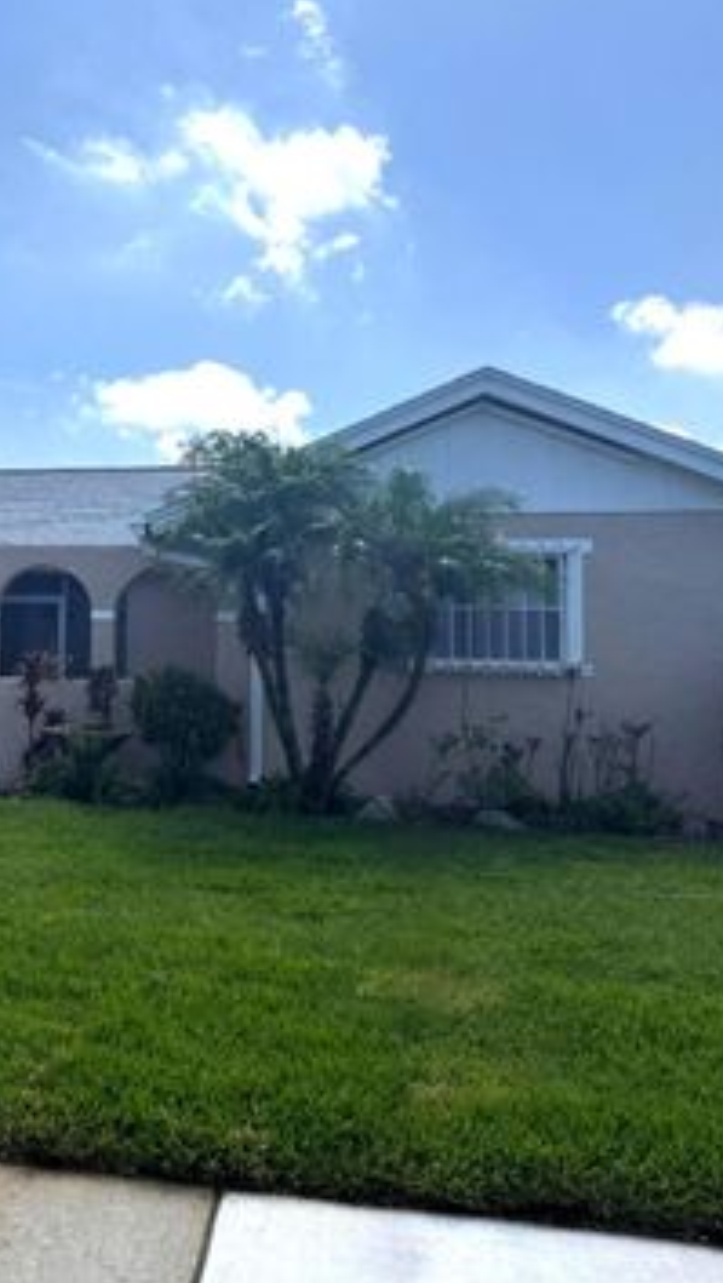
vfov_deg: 54.0
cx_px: 80
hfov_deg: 30.7
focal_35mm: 37
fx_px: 1259
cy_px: 605
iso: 80
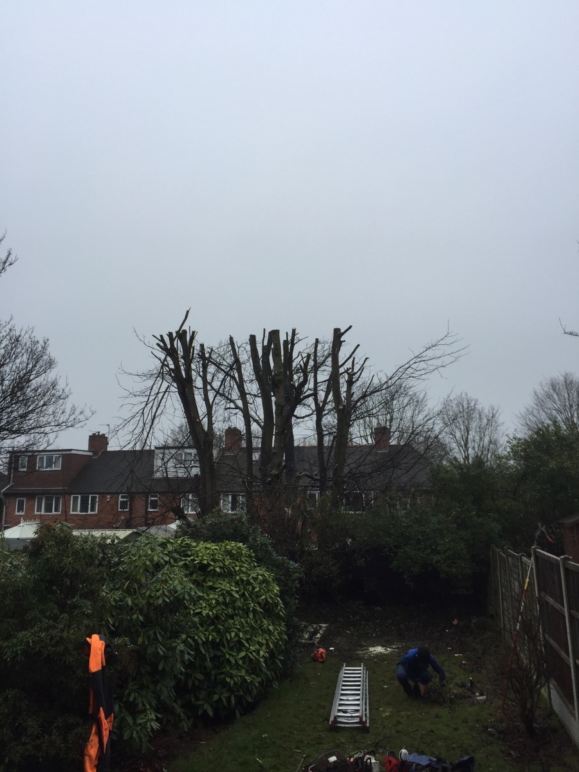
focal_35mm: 29
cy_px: 386
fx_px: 647
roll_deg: +0.1
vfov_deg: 61.7
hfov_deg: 48.2
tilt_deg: +11.4
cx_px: 290
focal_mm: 4.15
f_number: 2.2
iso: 32
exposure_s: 1/114
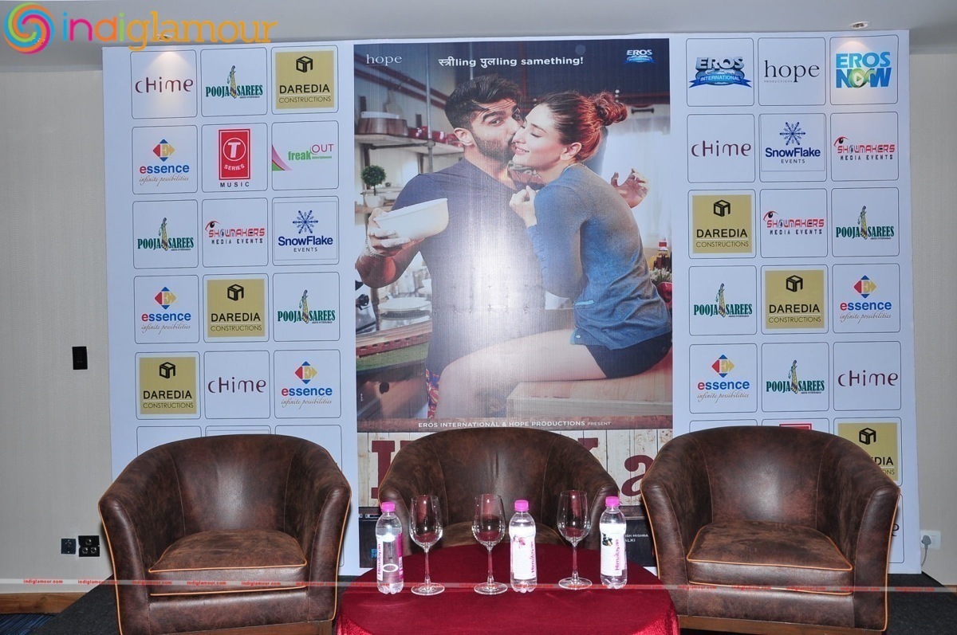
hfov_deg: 59.6
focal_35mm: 32
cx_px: 478
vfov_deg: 41.6
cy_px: 318
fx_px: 836
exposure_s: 1/125
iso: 400
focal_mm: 21
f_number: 8
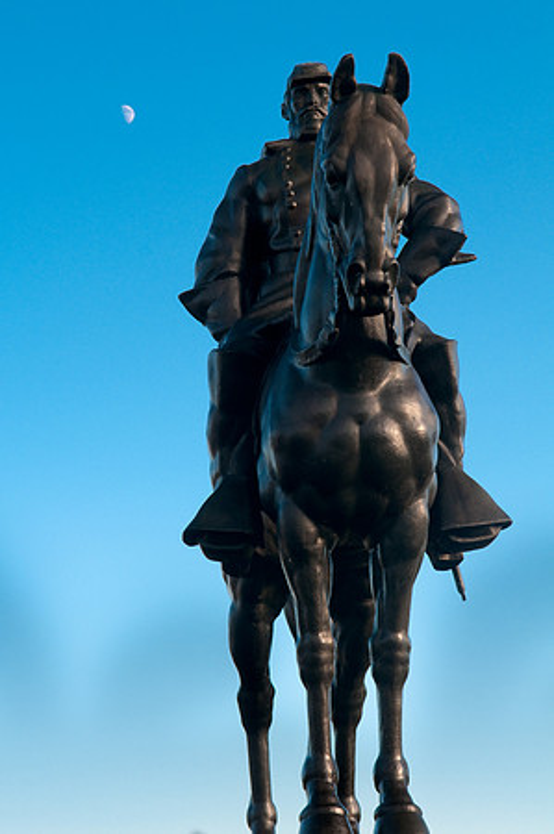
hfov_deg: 16.5
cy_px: 417
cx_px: 277
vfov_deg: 24.6
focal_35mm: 82
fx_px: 1909
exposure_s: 1/60
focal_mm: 55
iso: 200
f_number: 8
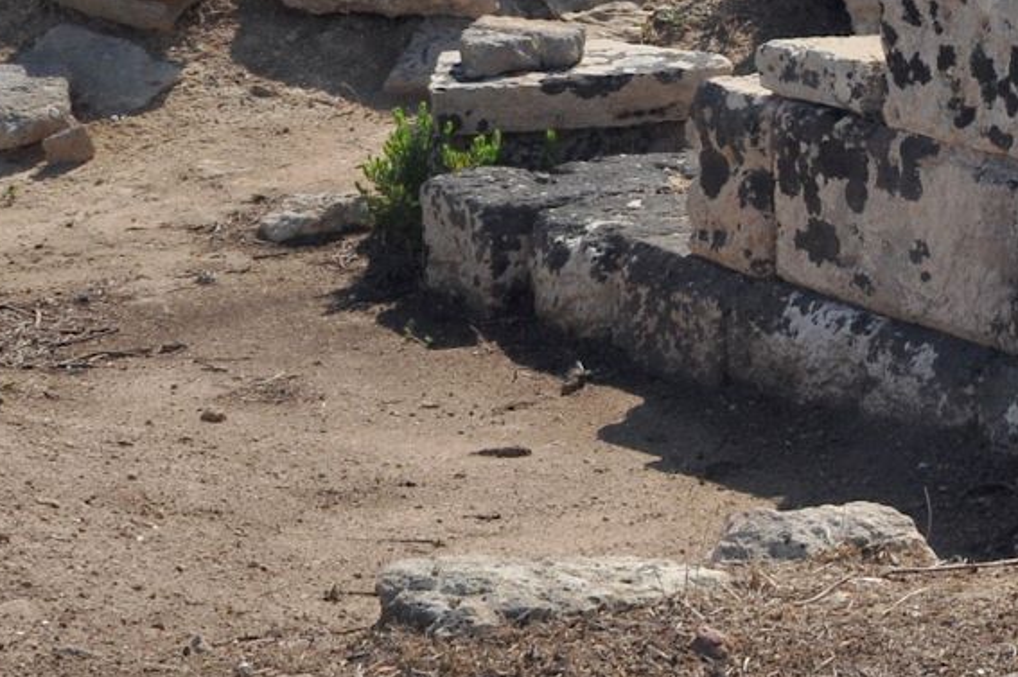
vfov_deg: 9.9
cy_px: -441
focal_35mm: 132
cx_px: 1180
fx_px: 3729
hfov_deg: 15.1
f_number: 14
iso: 400
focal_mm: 26
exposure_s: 1/200
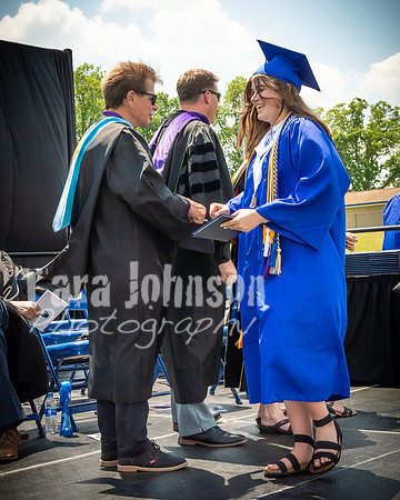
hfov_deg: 22.4
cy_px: 250
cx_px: 177
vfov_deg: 27.8
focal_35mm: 68
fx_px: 1011
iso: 200
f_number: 7.1
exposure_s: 1/800
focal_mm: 29
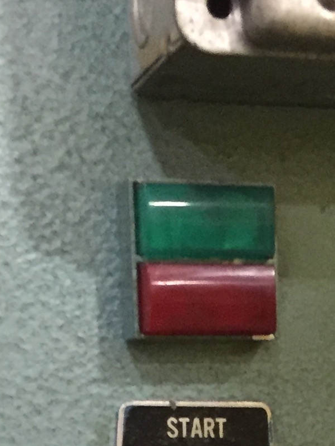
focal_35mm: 118
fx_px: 1522
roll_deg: +0.5
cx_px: 312
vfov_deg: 14.7
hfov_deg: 12.5
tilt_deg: -11.7
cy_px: 796
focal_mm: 4.15
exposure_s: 1/15
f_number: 2.2
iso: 250
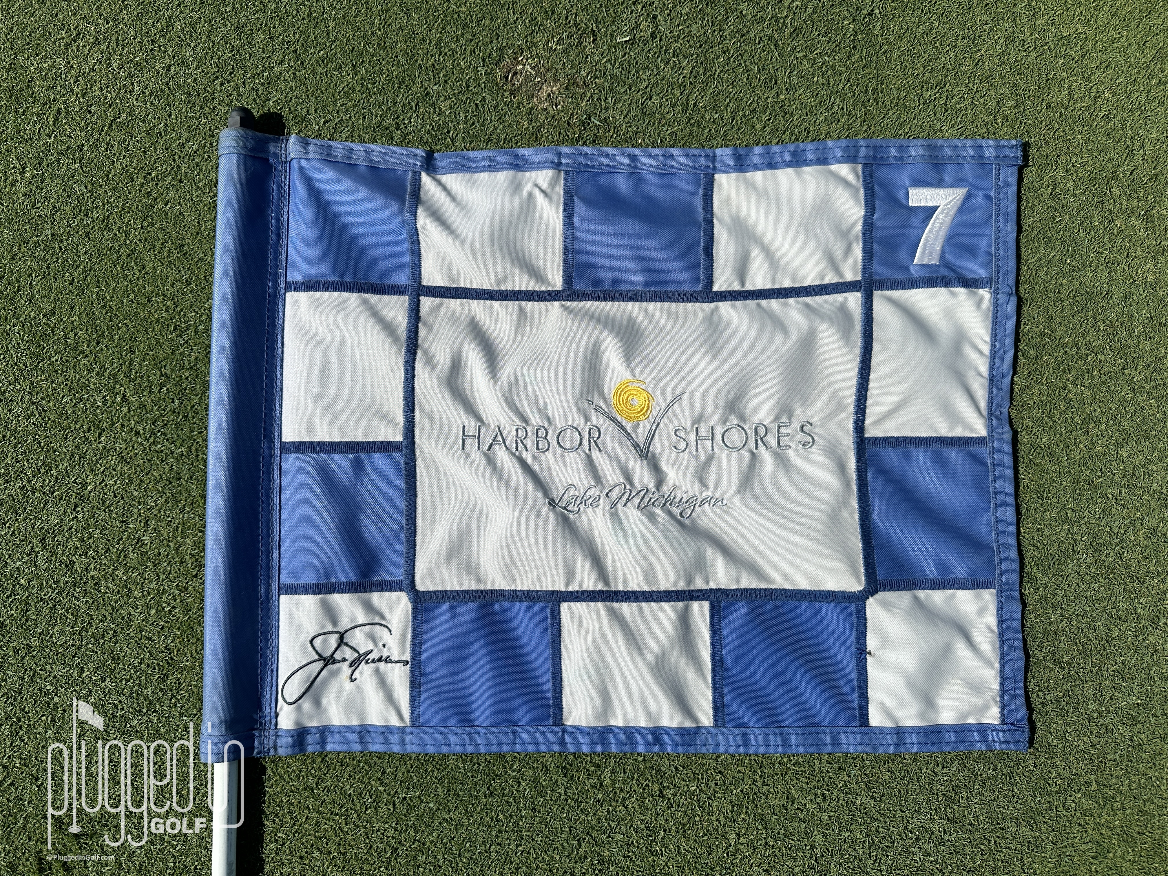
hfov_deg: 71.6
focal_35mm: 24
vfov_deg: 56.8
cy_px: 438
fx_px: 810
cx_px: 584
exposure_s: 1/12048
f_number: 1.78
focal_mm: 6.86
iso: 80
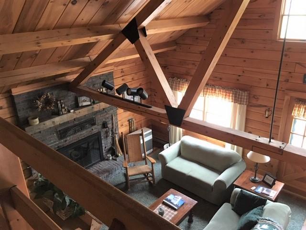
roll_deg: +2.5
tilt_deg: -23.2
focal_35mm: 29
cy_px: 115
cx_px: 153
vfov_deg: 48.2
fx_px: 256
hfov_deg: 61.7
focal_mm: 4.15
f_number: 2.2
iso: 200
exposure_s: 1/17
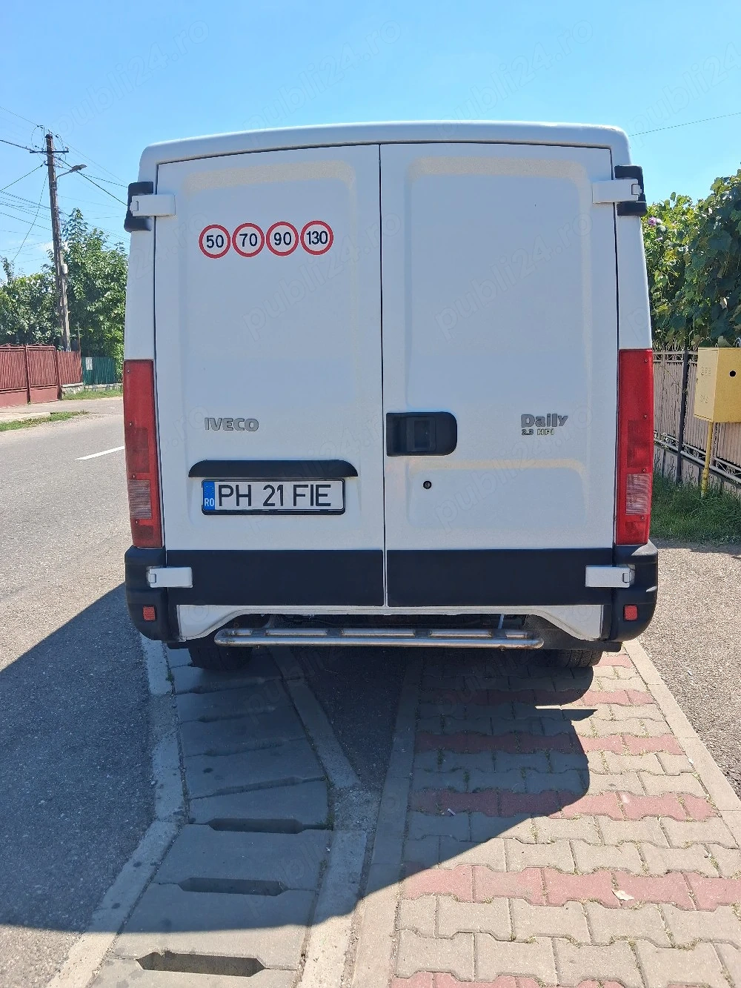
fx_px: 771
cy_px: 494
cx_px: 370
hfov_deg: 51.4
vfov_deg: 65.3
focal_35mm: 27
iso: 25
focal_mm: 4
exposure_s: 1/526
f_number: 1.8
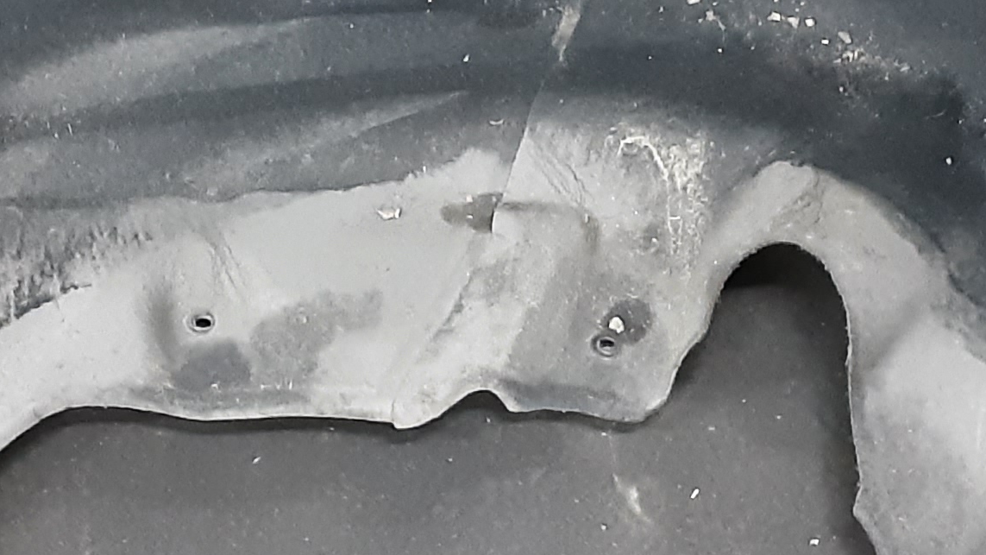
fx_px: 2196
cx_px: 521
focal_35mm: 84
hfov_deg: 25.3
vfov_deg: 14.3
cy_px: 143
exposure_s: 1/20
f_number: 1.9
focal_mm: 2.91
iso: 400
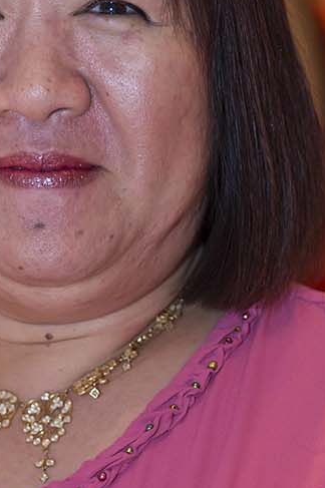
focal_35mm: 326
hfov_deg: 4.2
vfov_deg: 6.3
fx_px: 4421
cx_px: 105
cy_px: 358
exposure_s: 1/125
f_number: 3.5
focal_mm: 110
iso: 1600
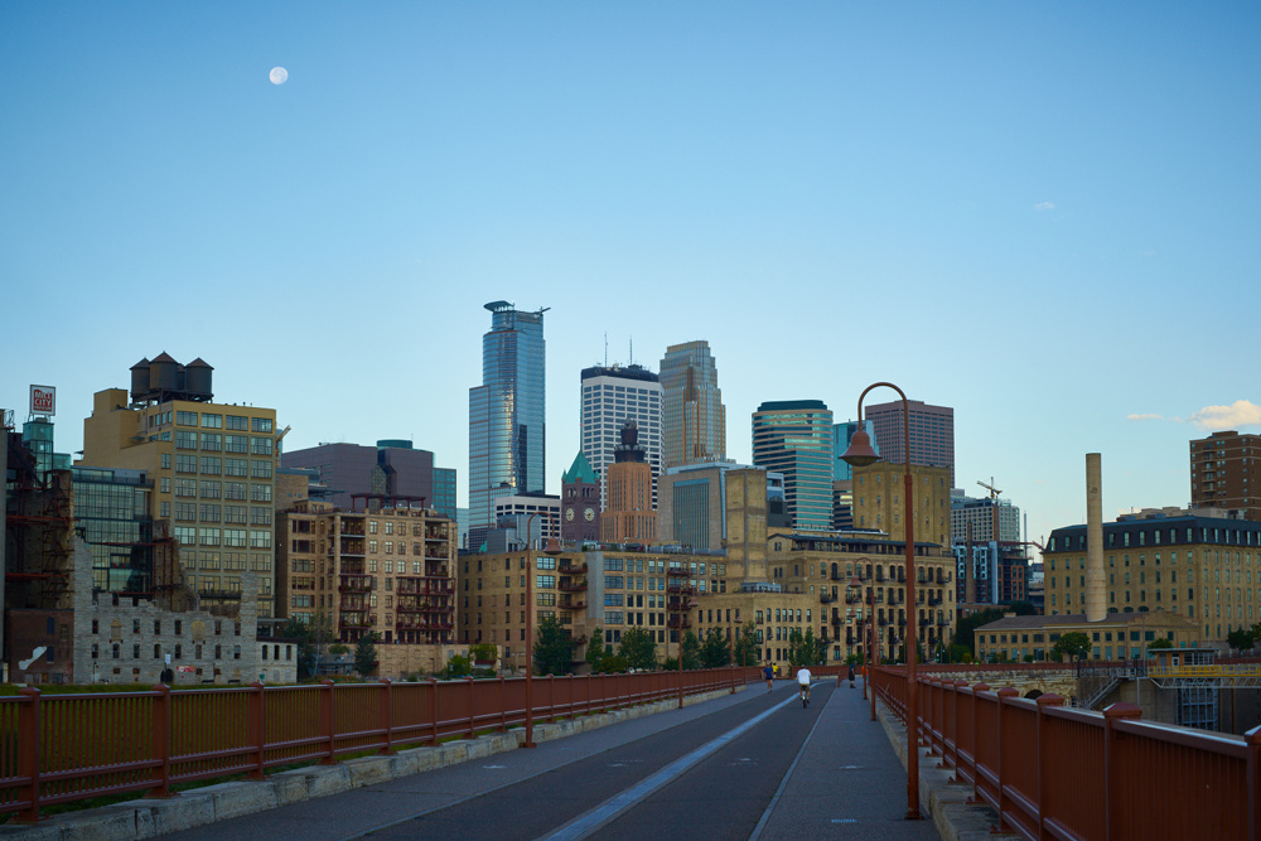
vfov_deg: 27.0
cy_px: 420
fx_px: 1752
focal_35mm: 50
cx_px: 630
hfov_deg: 39.6
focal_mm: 50
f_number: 11
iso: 200
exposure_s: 1/90
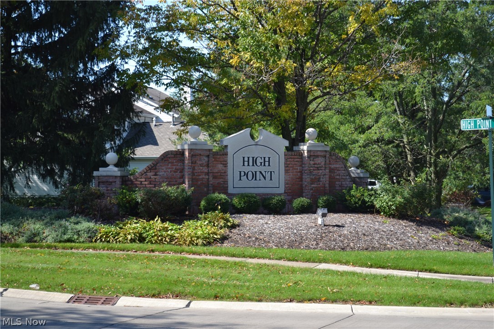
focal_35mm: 82
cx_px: 247
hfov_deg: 24.6
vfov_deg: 16.6
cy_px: 164
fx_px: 1132
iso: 100
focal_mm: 55
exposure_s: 1/160
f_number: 6.3
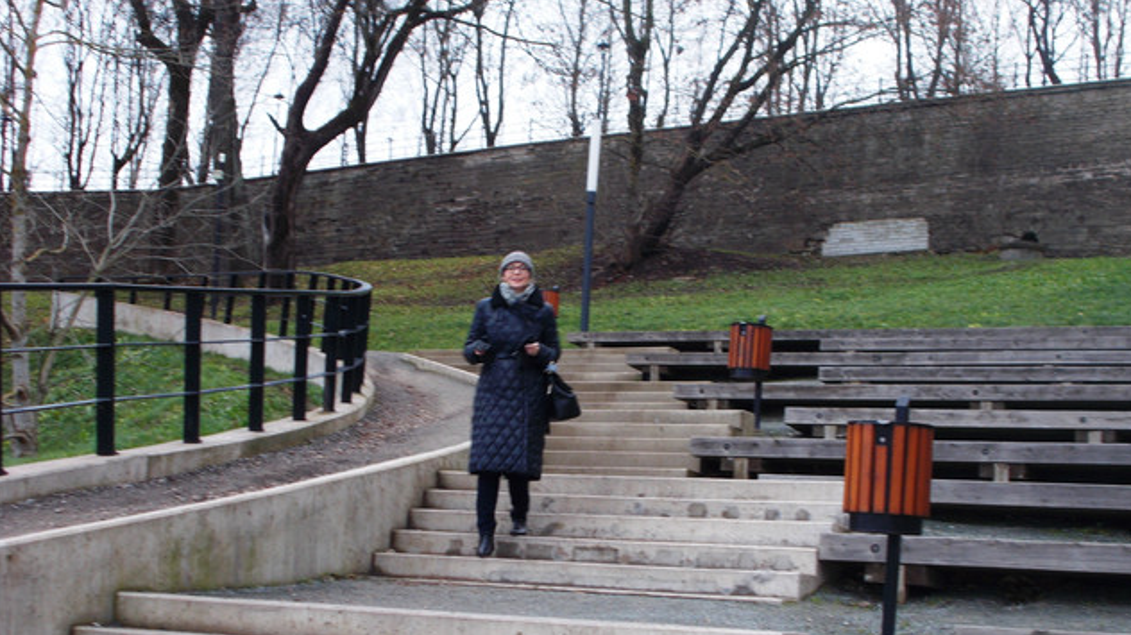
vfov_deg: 18.8
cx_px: 567
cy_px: 401
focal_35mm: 64
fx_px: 1919
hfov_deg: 32.8
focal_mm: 10.3
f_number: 4.9
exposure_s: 1/50
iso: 80
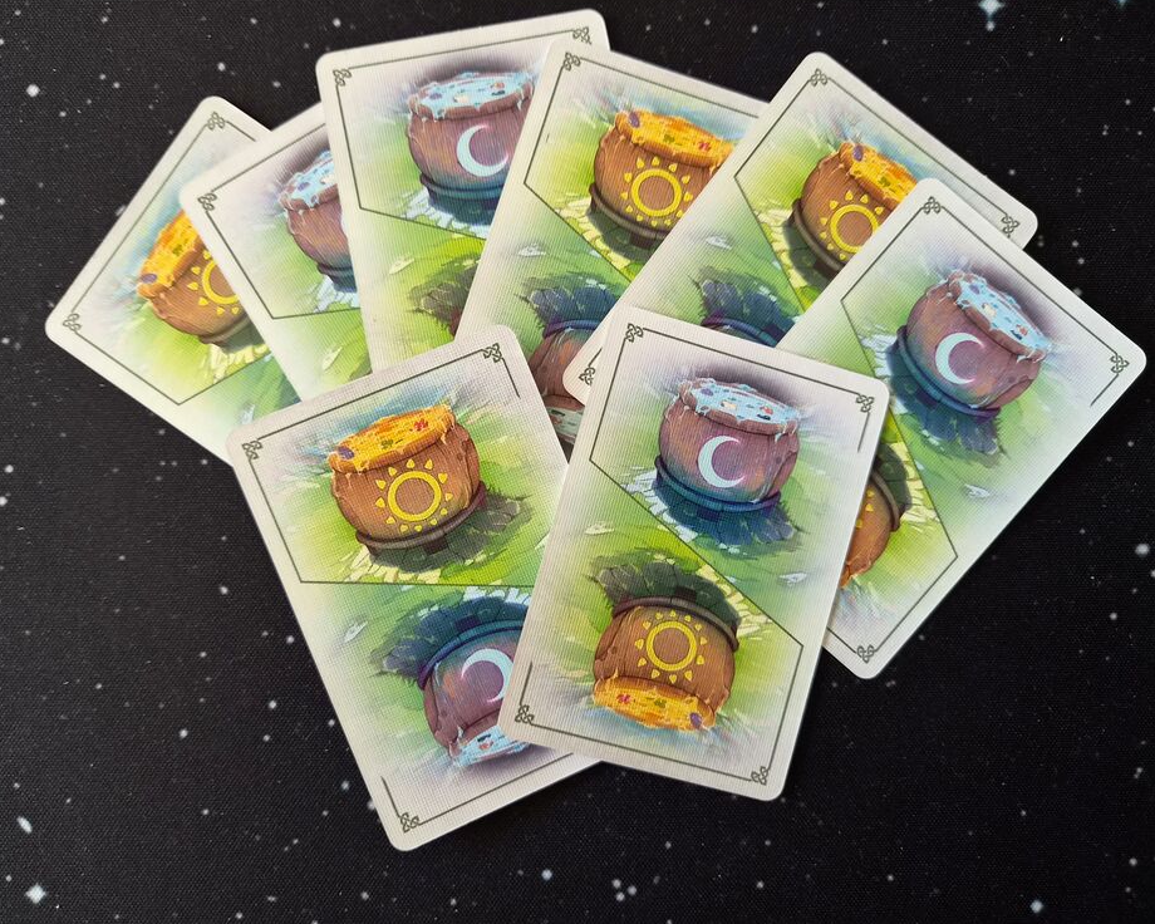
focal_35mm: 25
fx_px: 855
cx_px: 575
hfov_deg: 68.1
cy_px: 444
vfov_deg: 56.8
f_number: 1.8
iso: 320
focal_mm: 5.4
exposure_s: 1/100
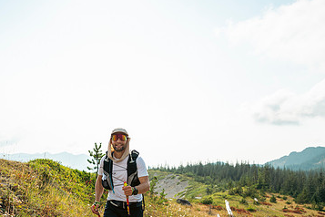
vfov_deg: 33.8
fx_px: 352
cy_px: 150
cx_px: 146
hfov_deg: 49.5
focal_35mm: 39
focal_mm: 24
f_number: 2.8
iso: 100
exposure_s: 1/2000
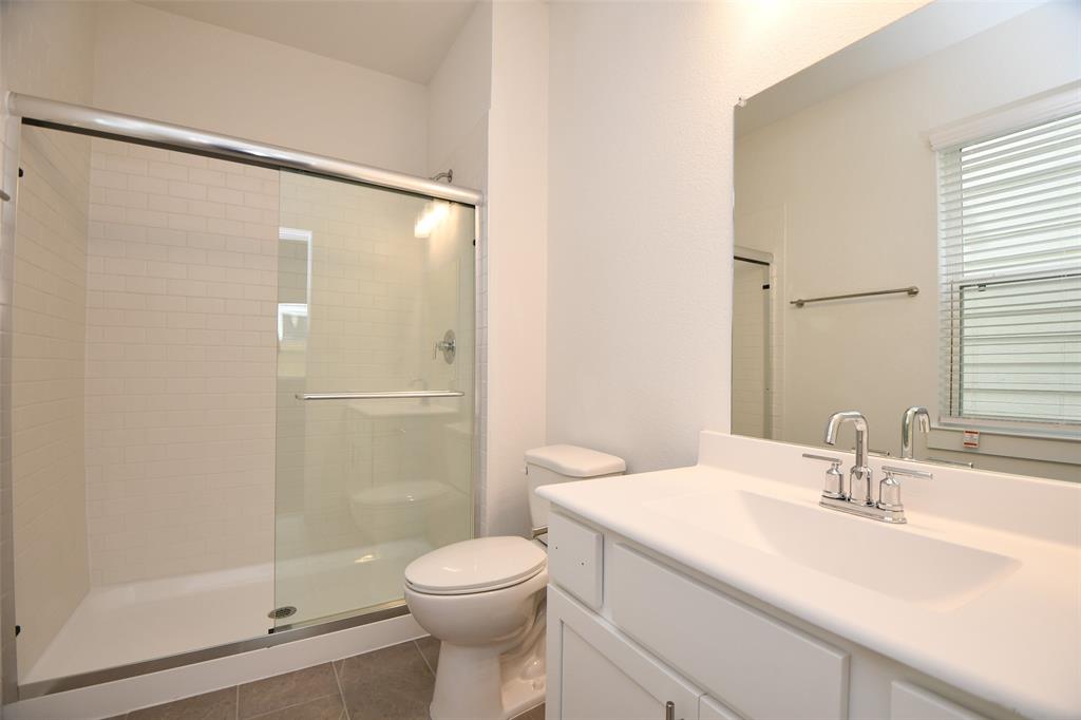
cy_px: 360
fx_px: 450
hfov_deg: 100.4
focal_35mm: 15
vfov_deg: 77.3
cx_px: 540
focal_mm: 10
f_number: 4
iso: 200
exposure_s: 1/60
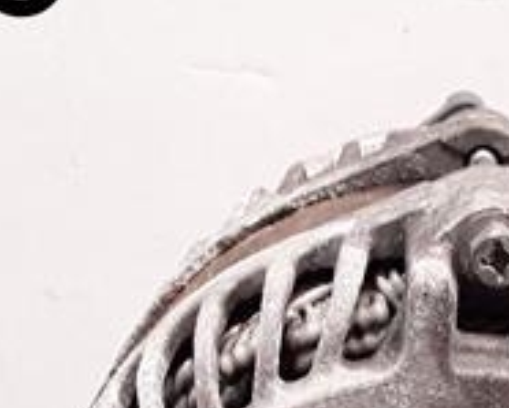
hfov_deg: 20.1
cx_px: 416
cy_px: 581
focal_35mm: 94
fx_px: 1417
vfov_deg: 15.3
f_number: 1.9
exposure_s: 1/50
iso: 80
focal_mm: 2.91
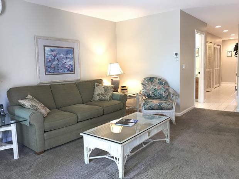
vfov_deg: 49.7
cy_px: 90
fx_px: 193
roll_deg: +2.5
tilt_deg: -7.4
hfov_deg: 63.4
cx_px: 120
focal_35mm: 28
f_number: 1.8
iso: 40
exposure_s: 1/15
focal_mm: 3.99
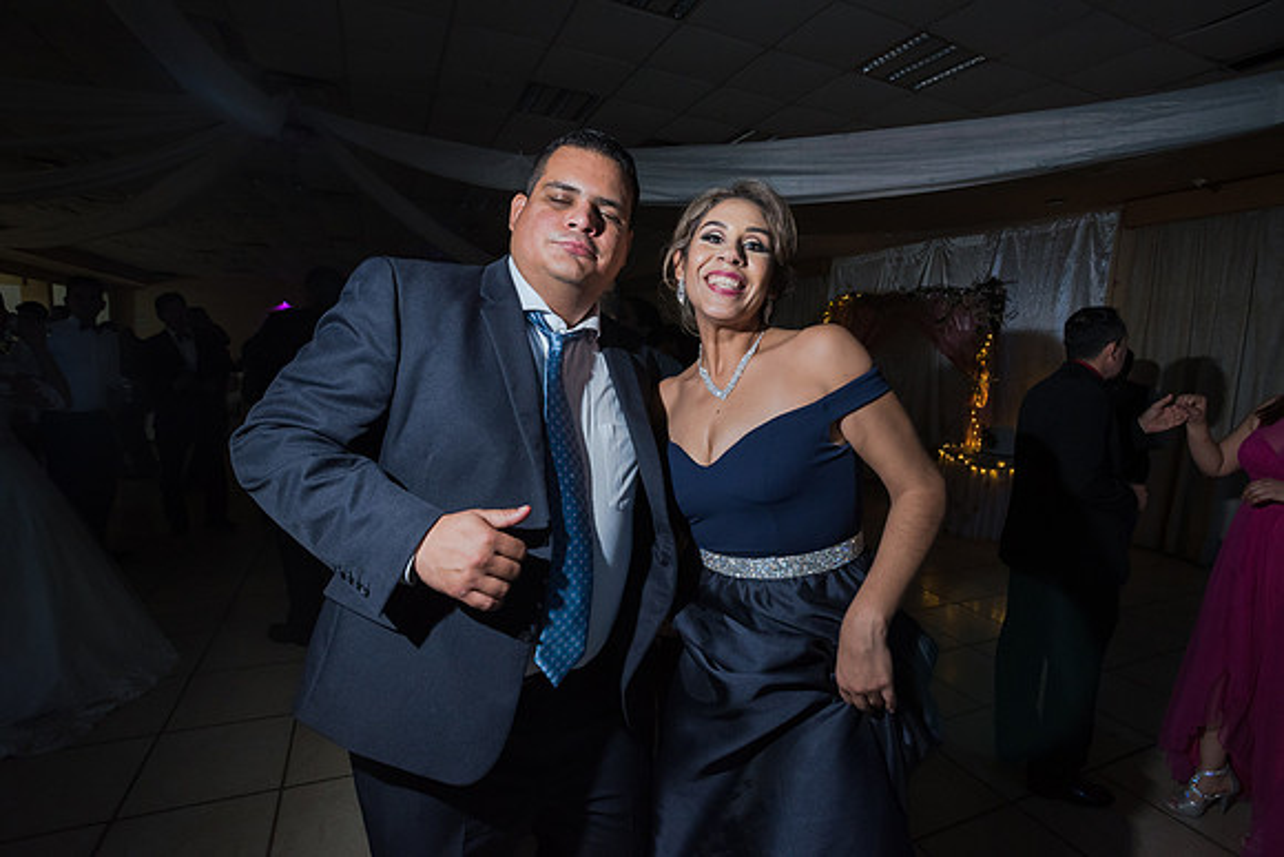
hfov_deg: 93.3
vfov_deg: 70.5
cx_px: 642
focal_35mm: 17
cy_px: 428
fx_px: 606
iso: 1600
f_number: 4.5
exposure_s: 1/100
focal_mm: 17
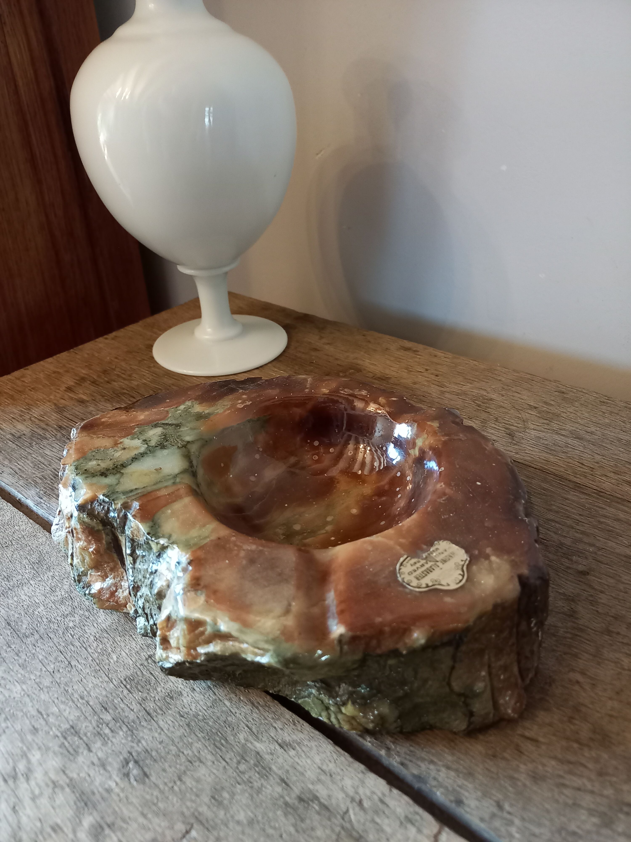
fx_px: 608
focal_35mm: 25
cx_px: 316
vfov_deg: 69.4
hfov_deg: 54.9
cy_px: 421
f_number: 1.8
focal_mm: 4.65
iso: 640
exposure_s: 1/25
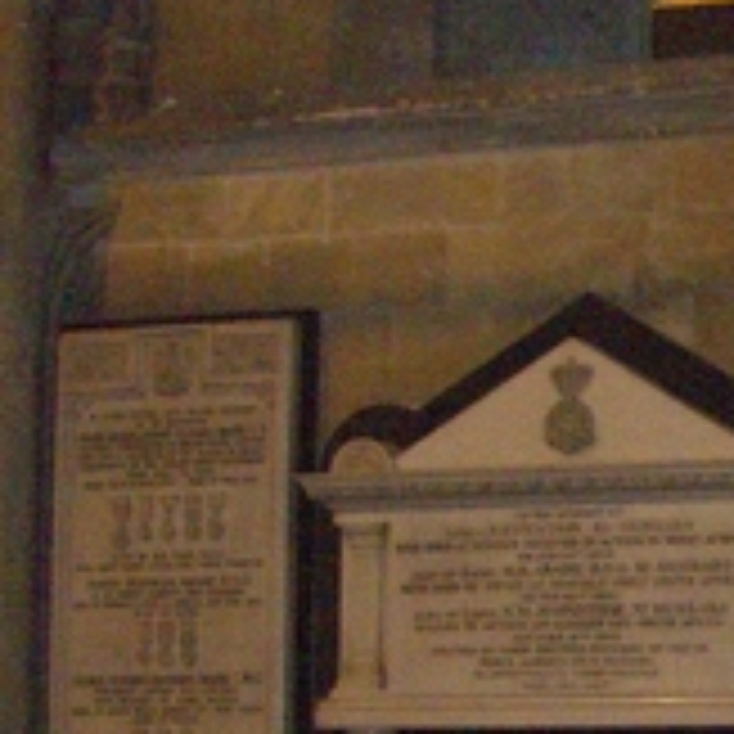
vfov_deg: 13.5
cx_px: 1252
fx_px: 3047
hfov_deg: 12.7
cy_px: 739
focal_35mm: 127
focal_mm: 8
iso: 400
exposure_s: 1/60
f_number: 2.8
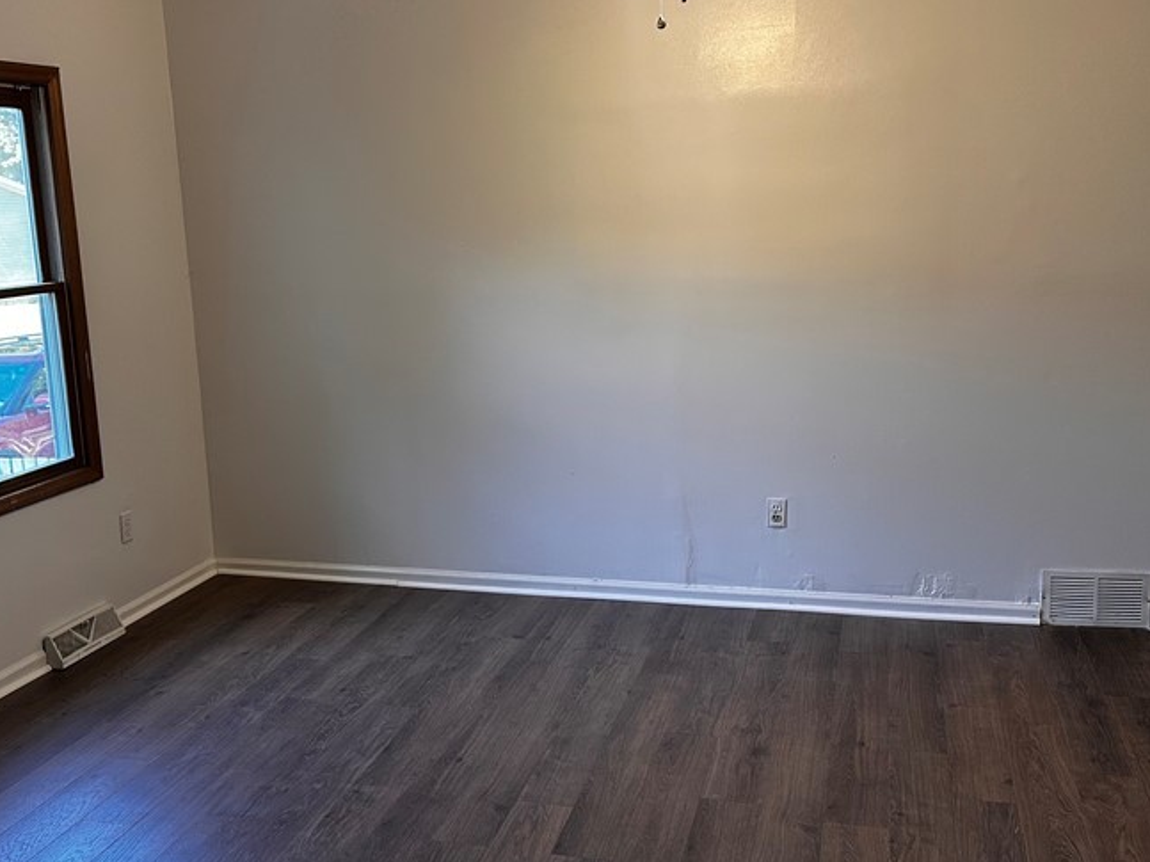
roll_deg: +2.3
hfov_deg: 48.9
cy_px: 453
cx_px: 503
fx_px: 1262
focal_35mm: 38
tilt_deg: -12.2
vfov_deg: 37.7
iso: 125
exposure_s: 1/60
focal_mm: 6.86
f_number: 1.78
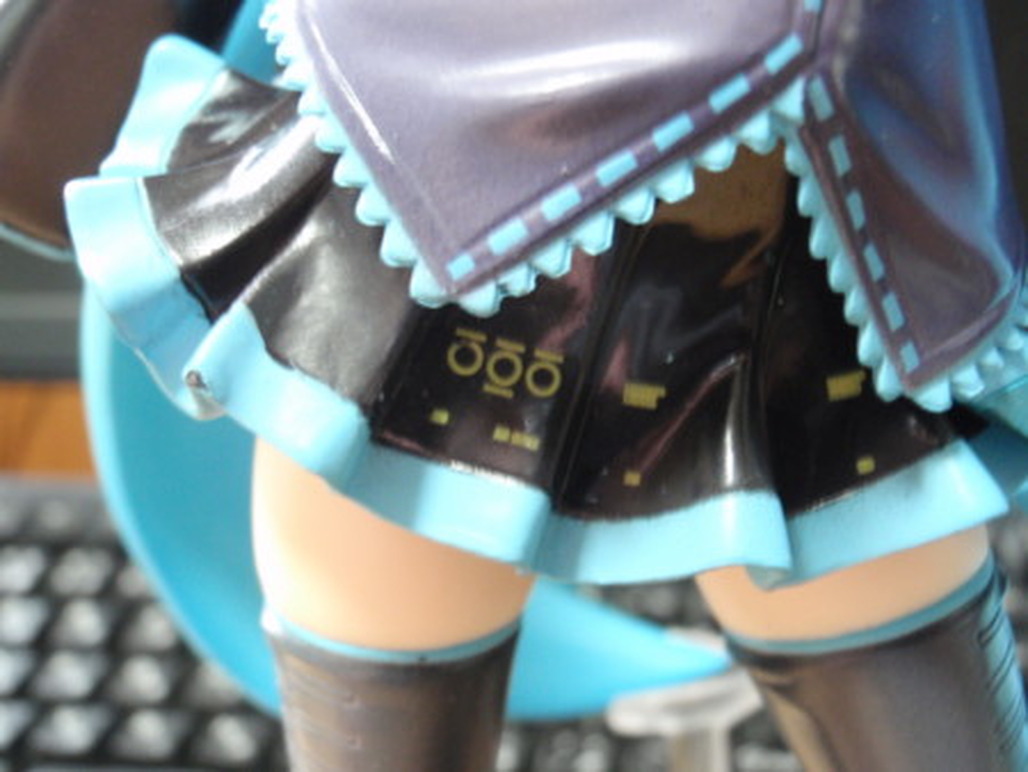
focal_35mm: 40
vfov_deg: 36.0
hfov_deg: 46.8
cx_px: 514
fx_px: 1189
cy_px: 386
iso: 400
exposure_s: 1/4
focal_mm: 7.25
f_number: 3.9
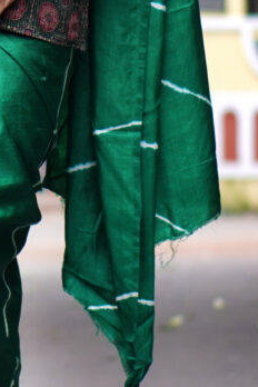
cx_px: -78
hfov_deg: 11.5
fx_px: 1247
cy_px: 58
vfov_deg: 17.4
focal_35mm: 116
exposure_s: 1/160
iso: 100
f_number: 8
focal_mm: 35
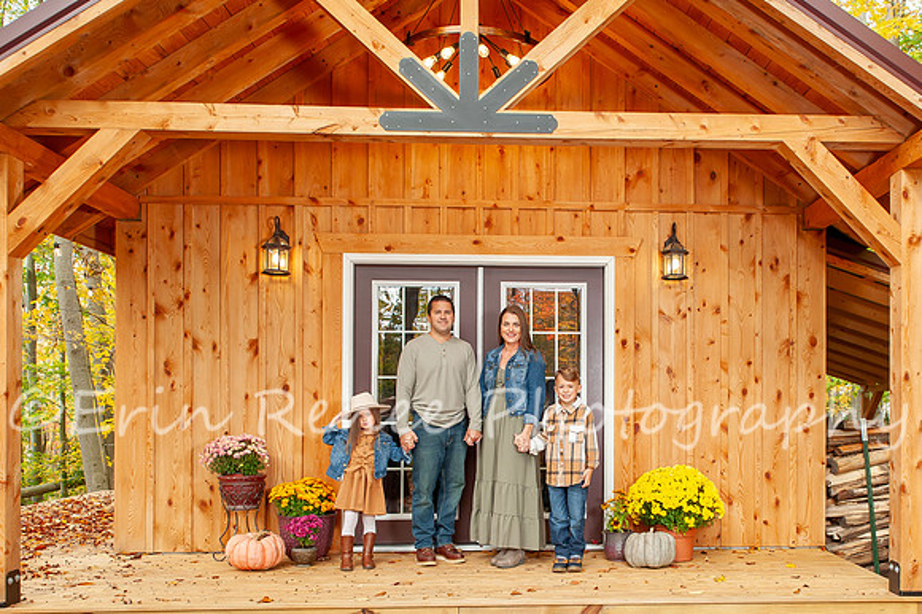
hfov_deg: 57.1
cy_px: 400
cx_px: 562
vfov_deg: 39.8
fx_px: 838
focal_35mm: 33
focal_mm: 24
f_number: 6.3
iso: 500
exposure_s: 1/160
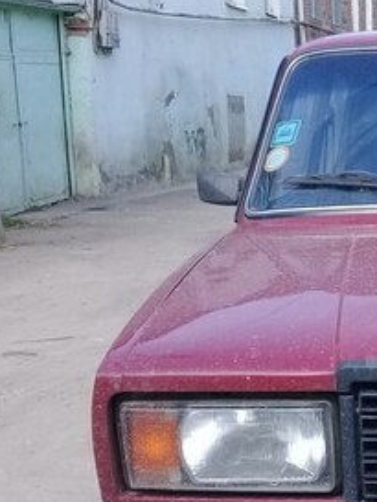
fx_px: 1088
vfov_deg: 25.6
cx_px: 554
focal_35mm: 75
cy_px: 383
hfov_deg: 17.7
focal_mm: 3.3
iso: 50
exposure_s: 1/346
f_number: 2.2
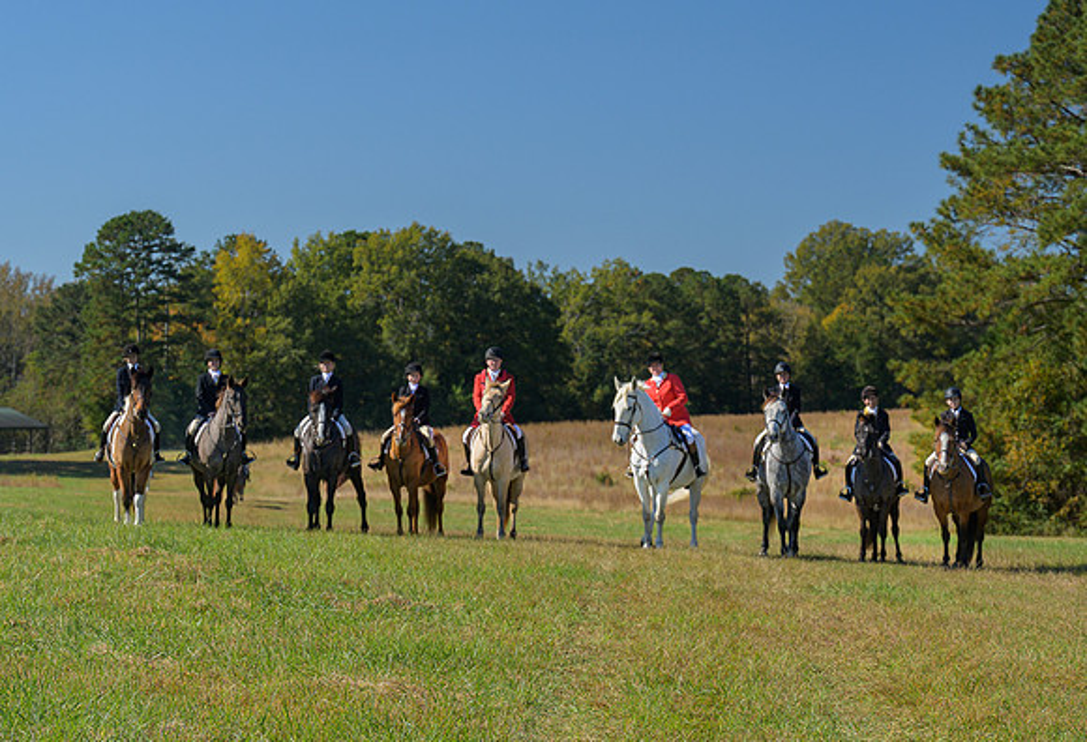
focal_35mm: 96
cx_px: 416
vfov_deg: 14.5
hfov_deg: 21.0
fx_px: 2922
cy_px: 340
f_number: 4
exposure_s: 1/800
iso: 200
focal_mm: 70
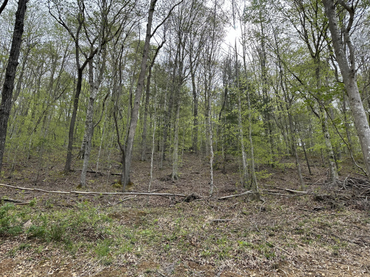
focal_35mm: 24
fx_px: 256
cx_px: 185
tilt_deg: +23.4
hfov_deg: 71.6
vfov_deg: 56.8
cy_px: 138
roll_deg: -0.5
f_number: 1.78
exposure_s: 1/1304
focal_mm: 6.86
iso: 80
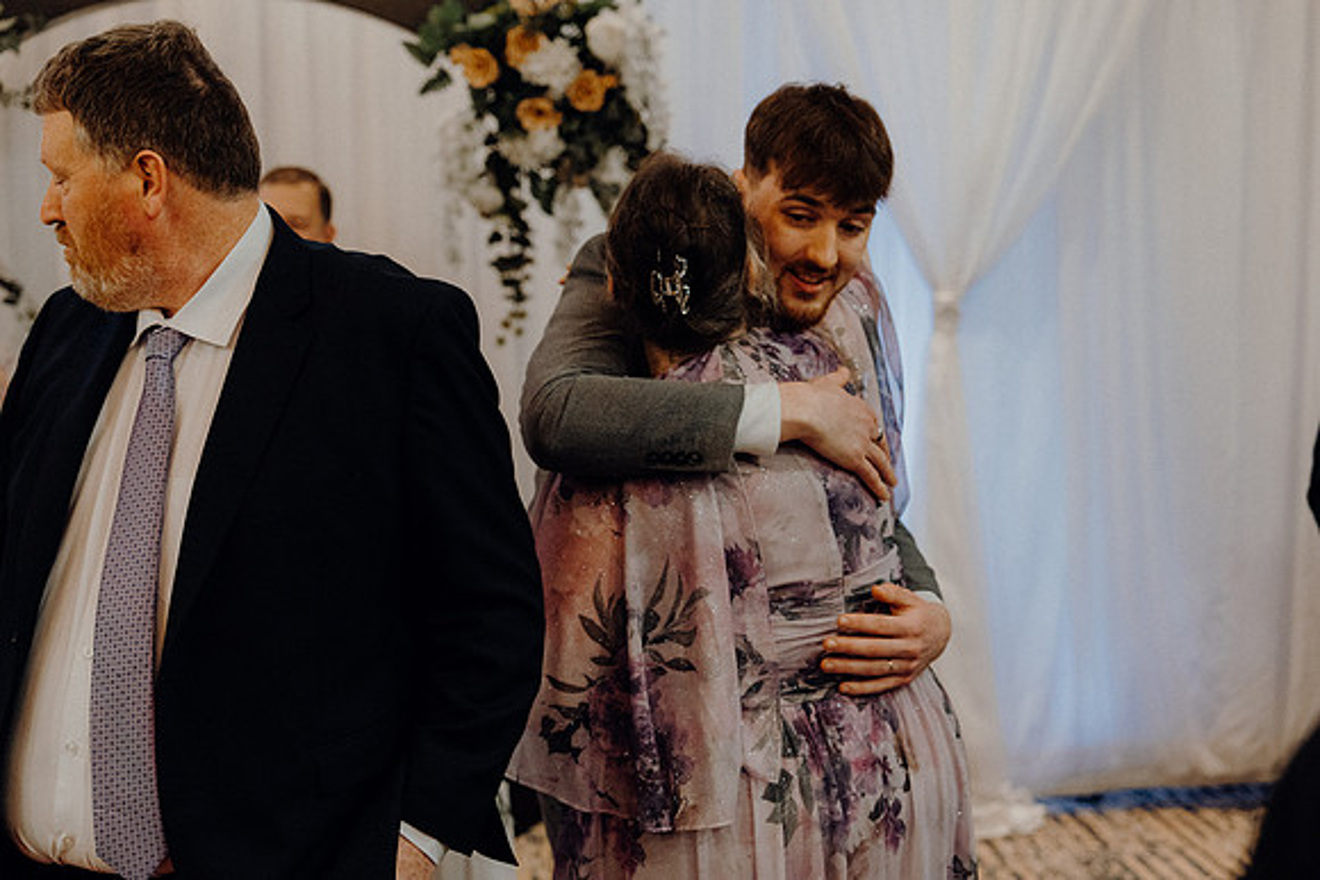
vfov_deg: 23.0
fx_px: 2164
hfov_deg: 33.9
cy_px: 440
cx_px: 660
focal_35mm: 59
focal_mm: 59
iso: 5000
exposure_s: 1/200
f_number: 3.5
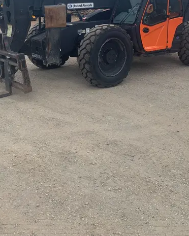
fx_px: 280
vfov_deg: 44.0
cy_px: 54
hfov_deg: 37.3
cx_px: 87
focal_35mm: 40
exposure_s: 1/716
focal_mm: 4.25
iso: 25
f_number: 1.8
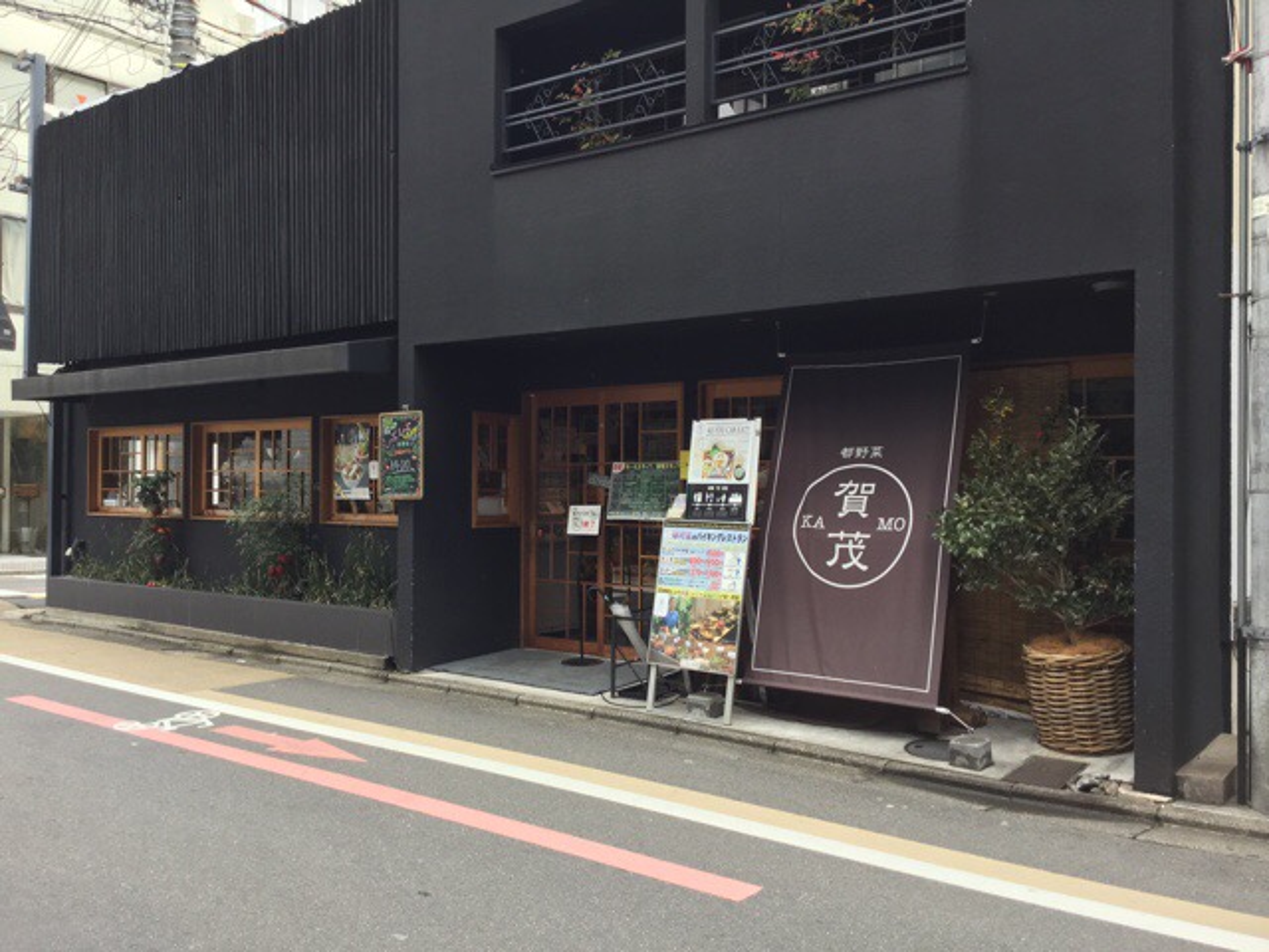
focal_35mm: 31
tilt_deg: -0.5
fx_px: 1136
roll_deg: -1.5
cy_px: 476
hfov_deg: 58.4
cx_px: 634
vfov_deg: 45.4
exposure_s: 1/120
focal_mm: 3.3
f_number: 2.4
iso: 40
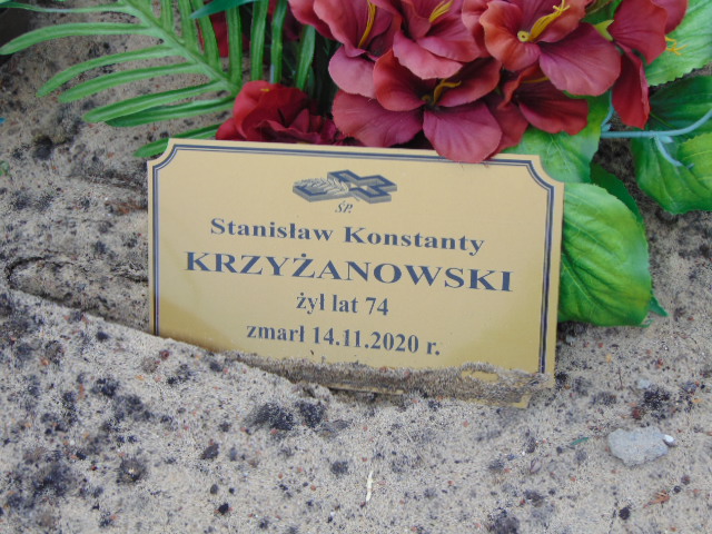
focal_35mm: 60
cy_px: 267
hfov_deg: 32.2
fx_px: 1234
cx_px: 356
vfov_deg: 24.4
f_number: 3.6
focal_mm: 10.8
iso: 80
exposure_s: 1/125
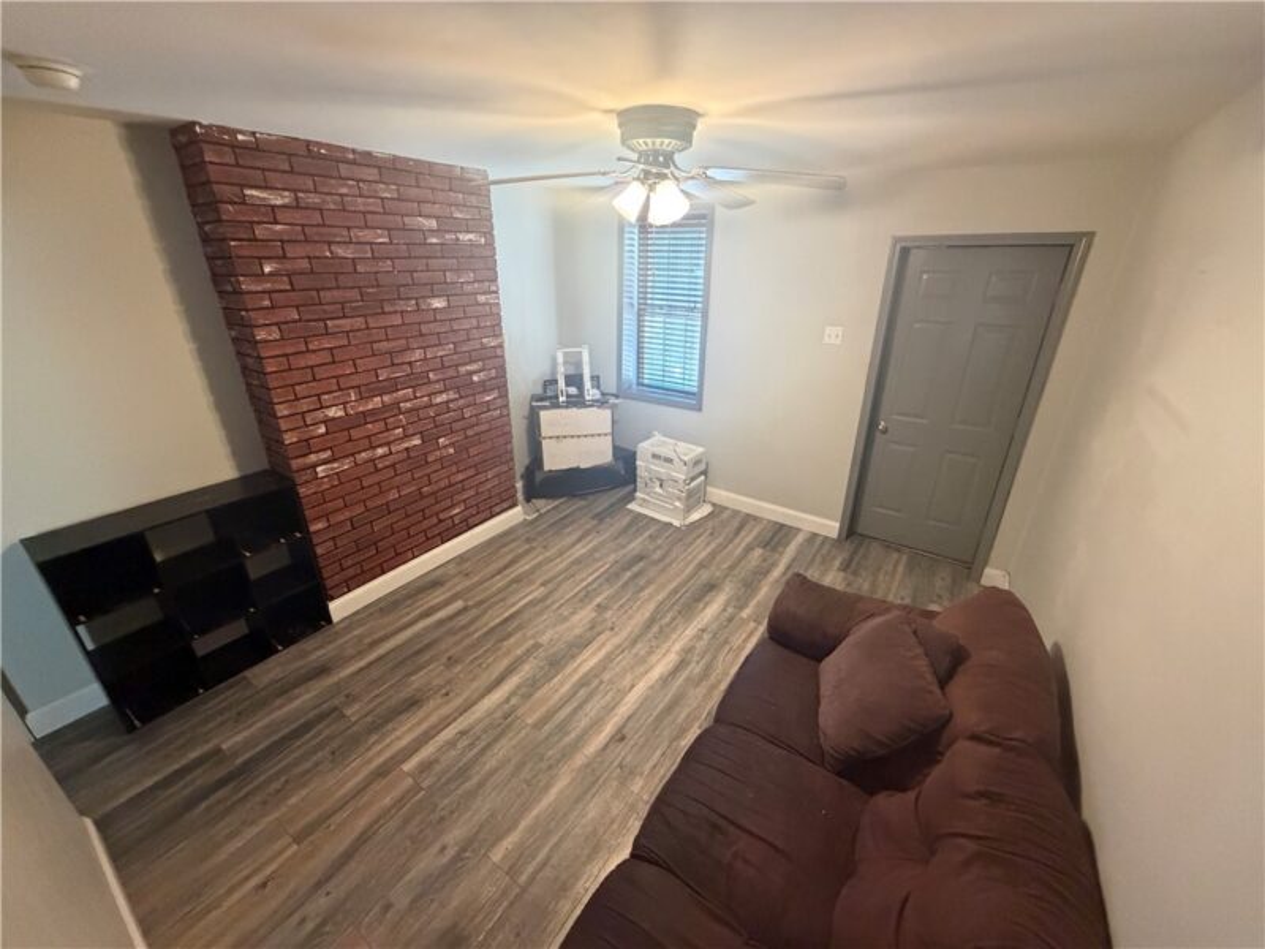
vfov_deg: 85.7
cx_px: 632
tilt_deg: -23.3
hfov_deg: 102.1
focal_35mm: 14
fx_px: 512
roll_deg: +0.1
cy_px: 474
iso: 640
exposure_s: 1/60
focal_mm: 2.22
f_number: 2.2
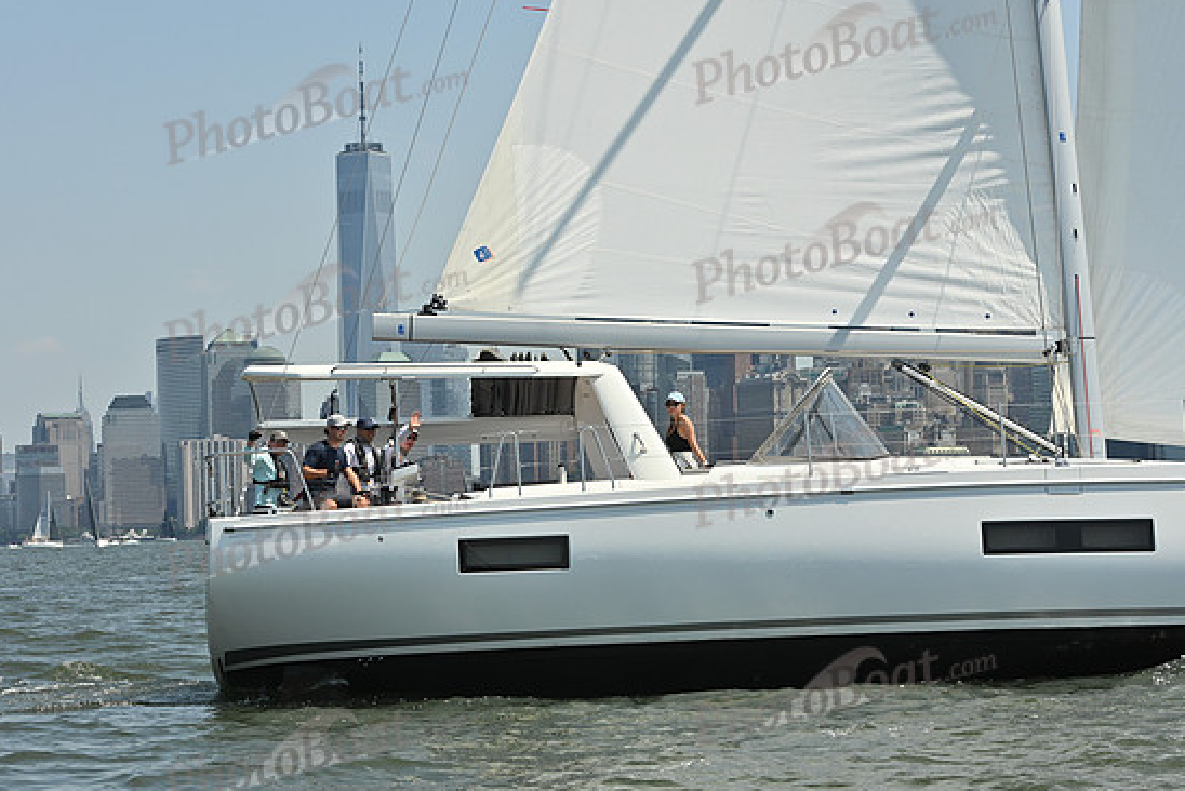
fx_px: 2997
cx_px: 582
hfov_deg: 22.4
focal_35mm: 91
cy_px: 390
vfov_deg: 15.0
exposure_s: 1/1250
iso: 320
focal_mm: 86
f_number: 8
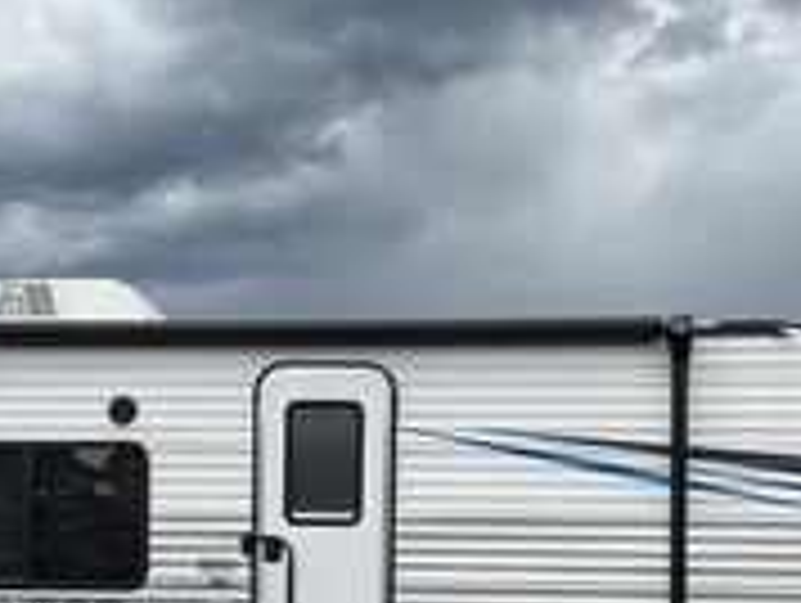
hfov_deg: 29.7
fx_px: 1506
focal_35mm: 65
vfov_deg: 22.2
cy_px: 522
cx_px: 346
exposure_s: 1/929
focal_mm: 3
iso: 25
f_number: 1.8
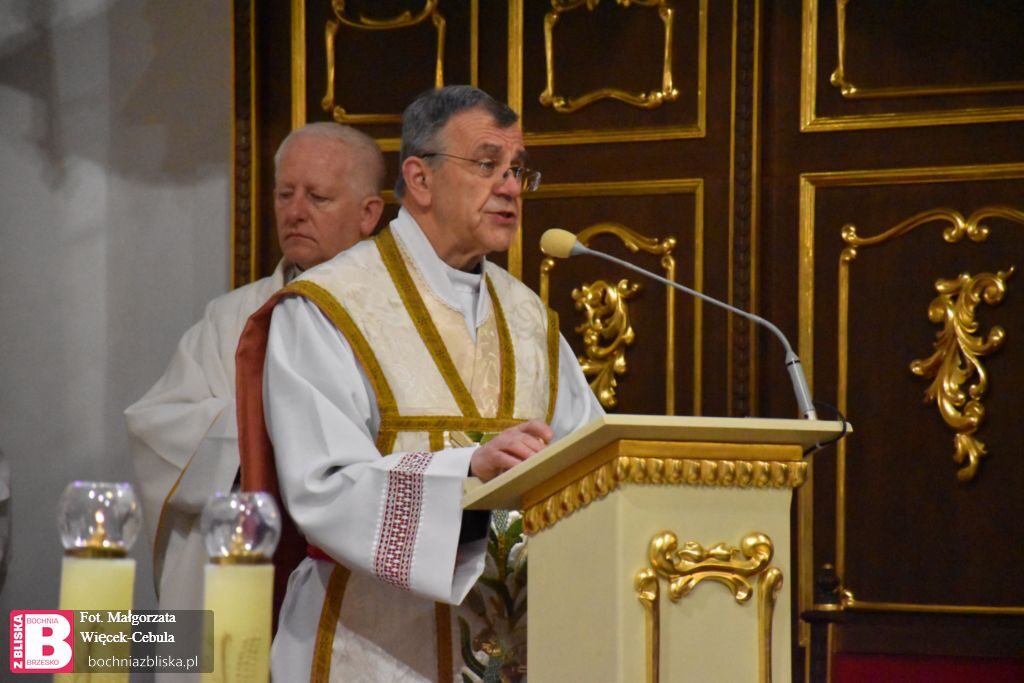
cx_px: 512
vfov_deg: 6.5
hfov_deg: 9.8
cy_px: 342
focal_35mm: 210
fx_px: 5974
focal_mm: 140
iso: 12800
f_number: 5.6
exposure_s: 1/500
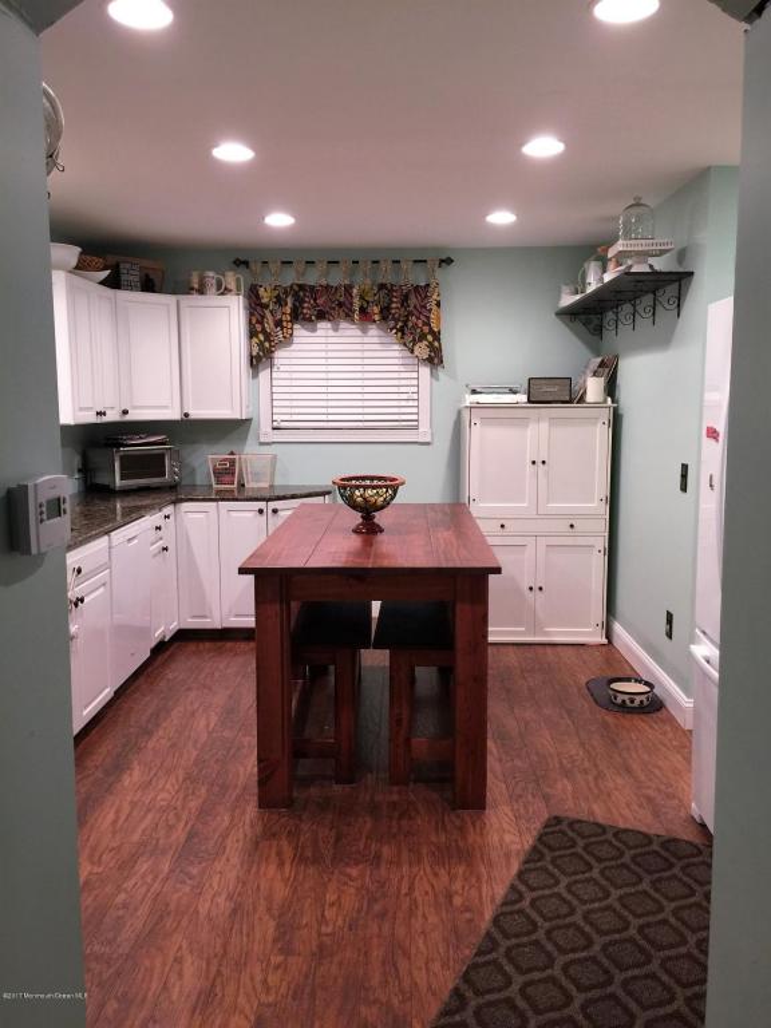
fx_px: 861
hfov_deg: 48.2
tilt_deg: -6.7
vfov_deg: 61.7
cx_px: 386
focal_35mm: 29
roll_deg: -0.5
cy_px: 514
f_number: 2.2
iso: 80
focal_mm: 4.15
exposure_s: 1/15
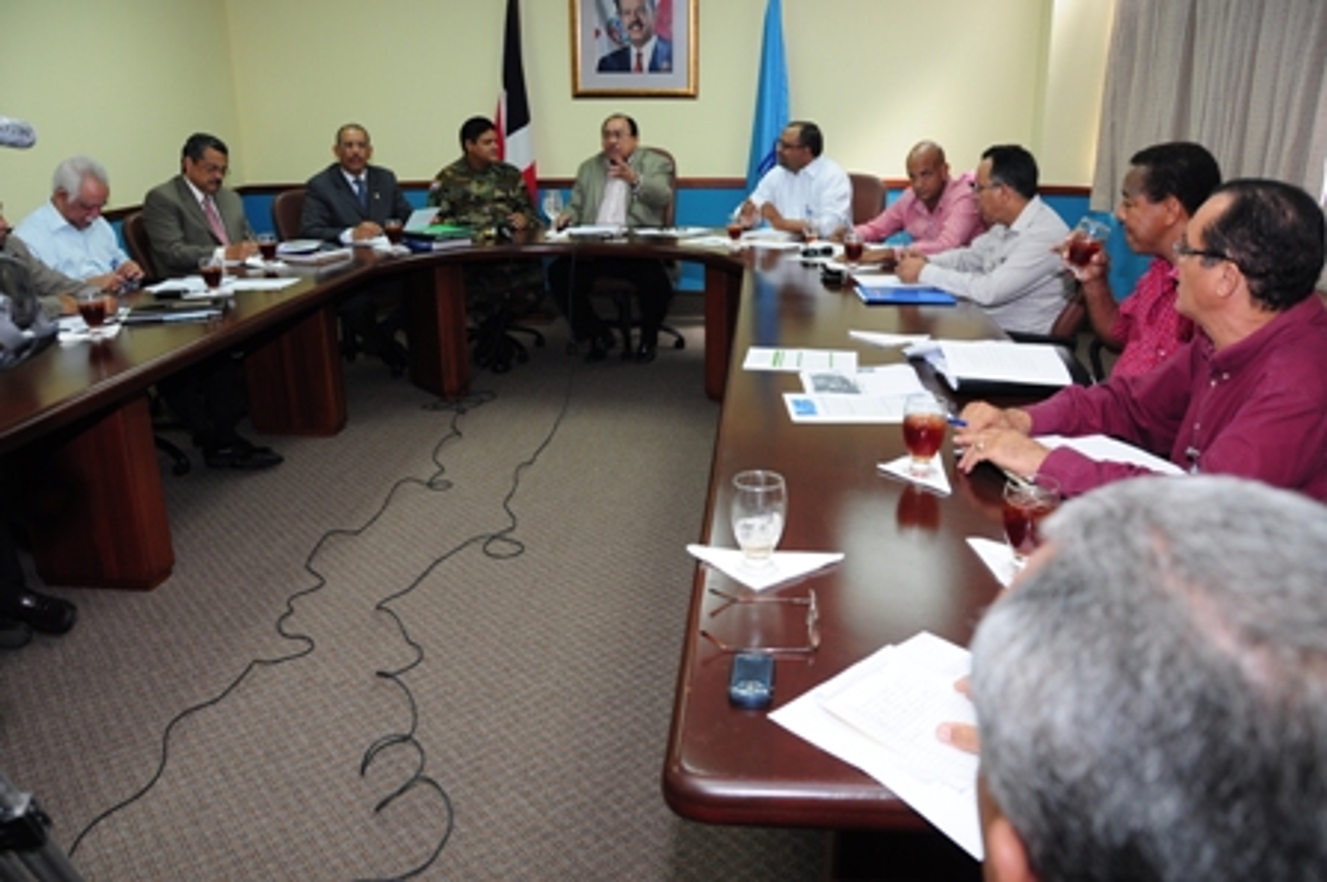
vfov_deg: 47.9
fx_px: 994
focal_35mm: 27
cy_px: 441
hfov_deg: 67.4
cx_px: 664
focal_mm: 18
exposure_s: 1/50
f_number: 5.6
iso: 400
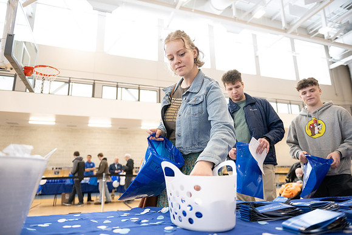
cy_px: 118
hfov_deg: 73.7
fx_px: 235
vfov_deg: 53.2
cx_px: 176
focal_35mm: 24
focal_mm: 24
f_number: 2.8
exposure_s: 1/320
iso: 2500
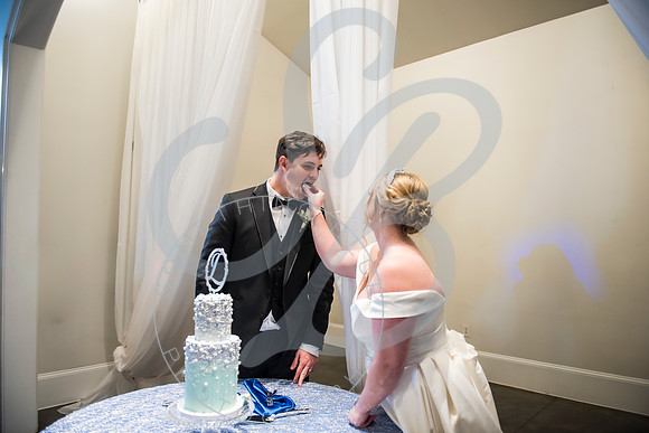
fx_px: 433
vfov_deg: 53.2
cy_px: 216
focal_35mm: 24
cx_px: 324
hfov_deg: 73.7
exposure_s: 1/125
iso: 800
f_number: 2.8
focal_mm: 24
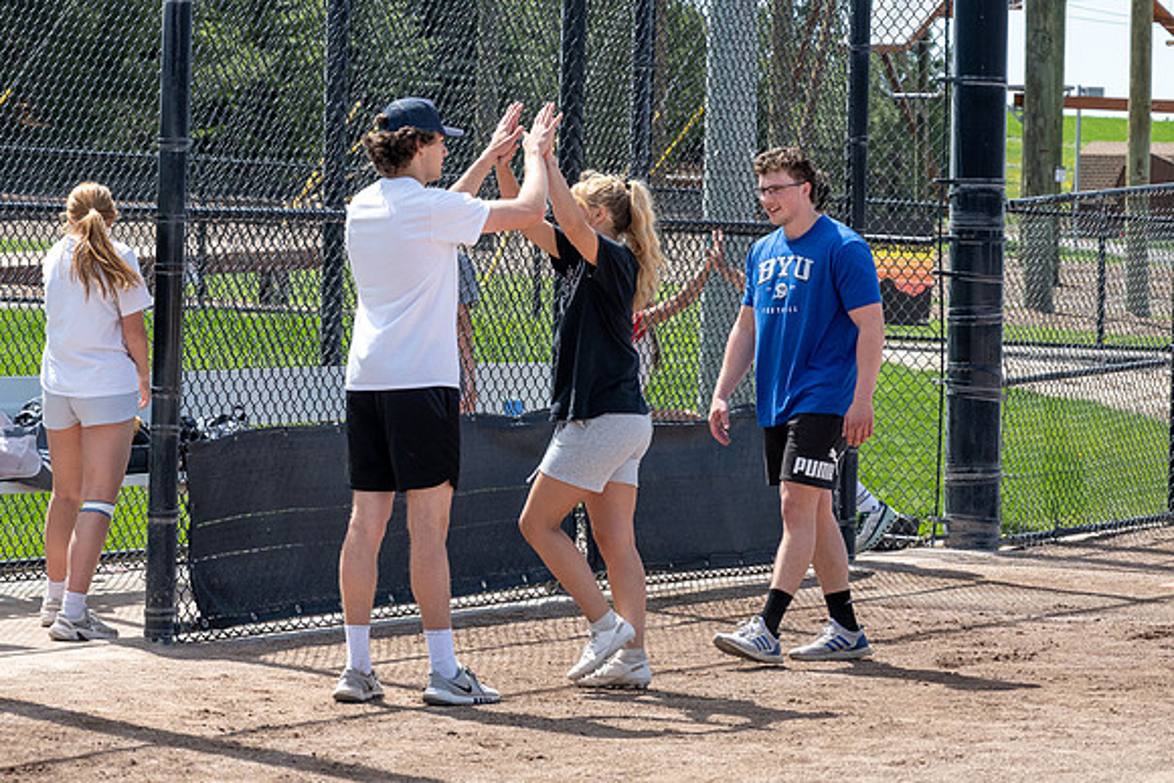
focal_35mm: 140
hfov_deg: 14.7
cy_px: 240
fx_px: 4562
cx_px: 547
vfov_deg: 9.8
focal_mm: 70
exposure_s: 1/2000
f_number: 4
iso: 160
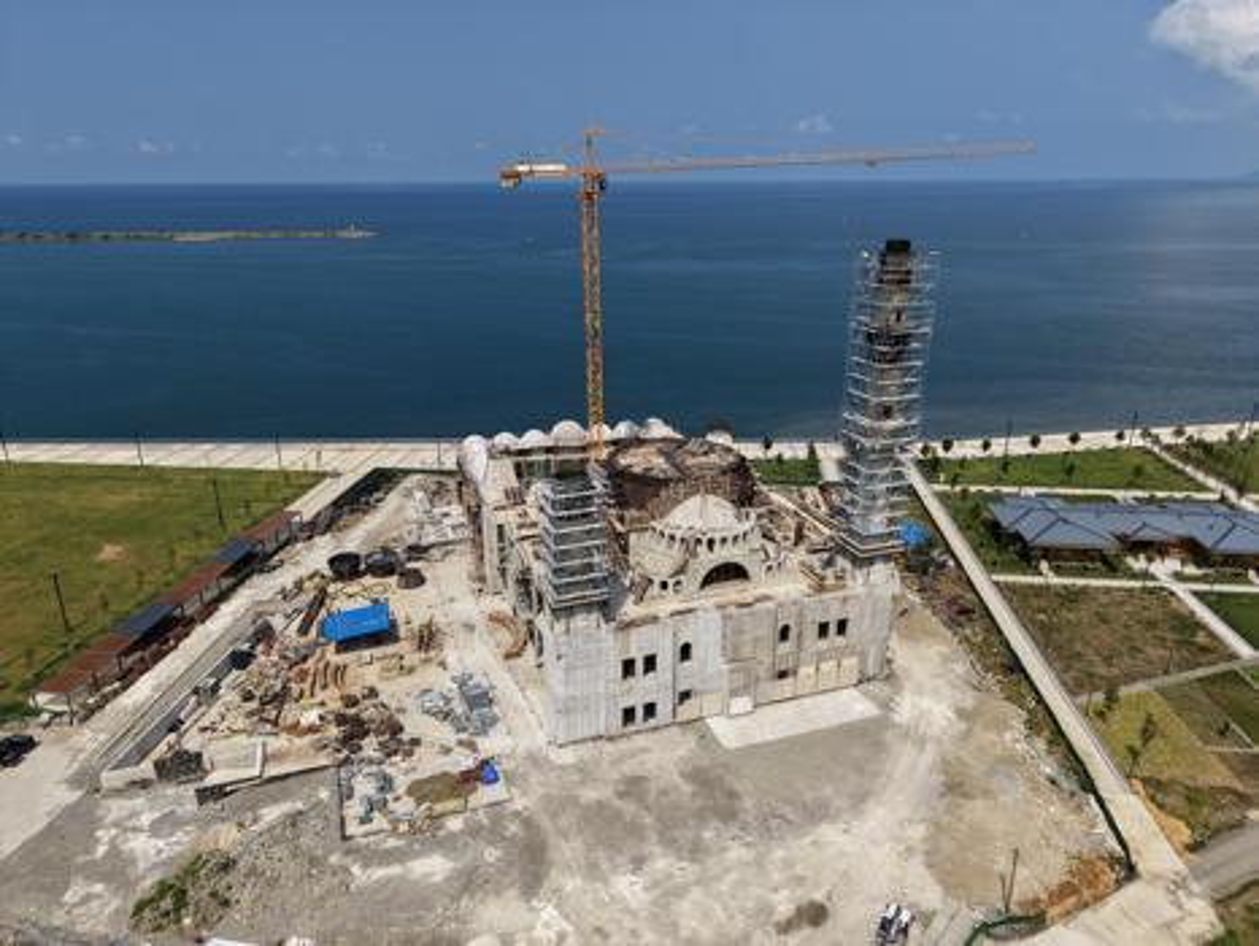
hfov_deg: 71.6
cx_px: 630
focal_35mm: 24
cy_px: 473
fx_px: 873
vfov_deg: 56.9
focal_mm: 8.67
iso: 120
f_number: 1.8
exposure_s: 1/240
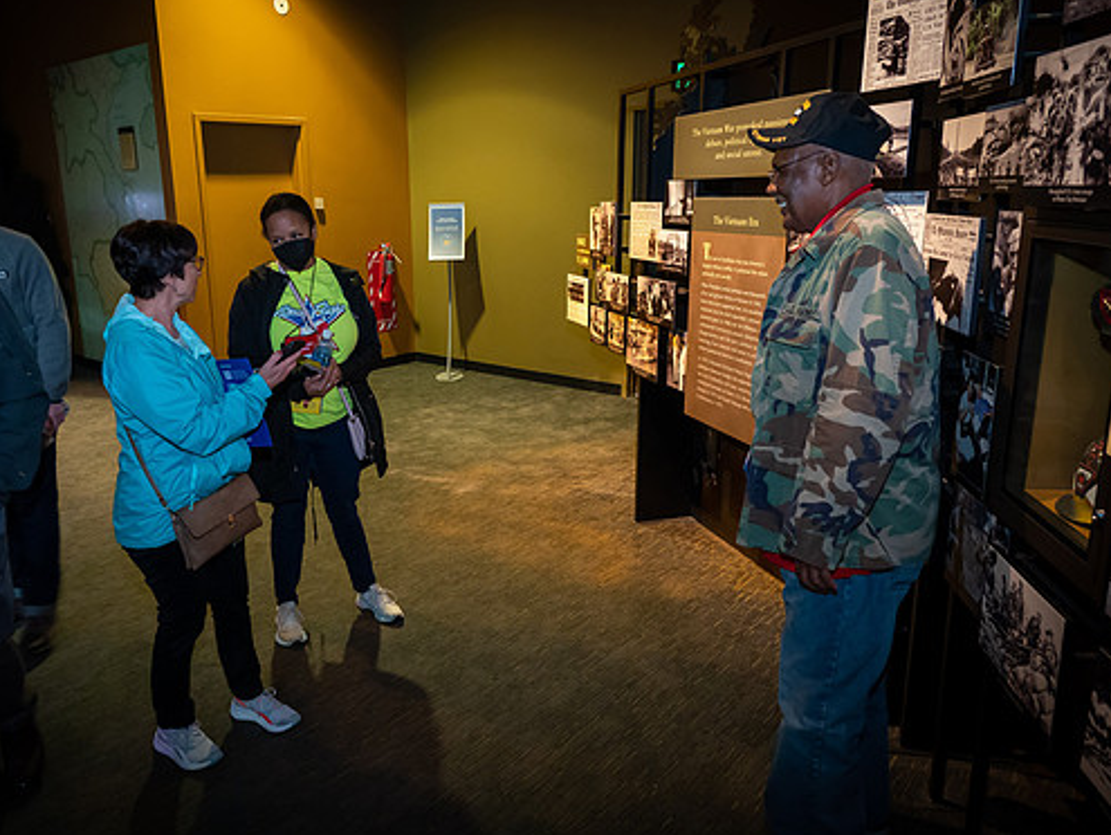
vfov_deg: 51.4
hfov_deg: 64.9
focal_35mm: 27
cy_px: 420
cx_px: 467
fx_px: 867
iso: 8000
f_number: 5
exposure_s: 1/30
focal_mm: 24
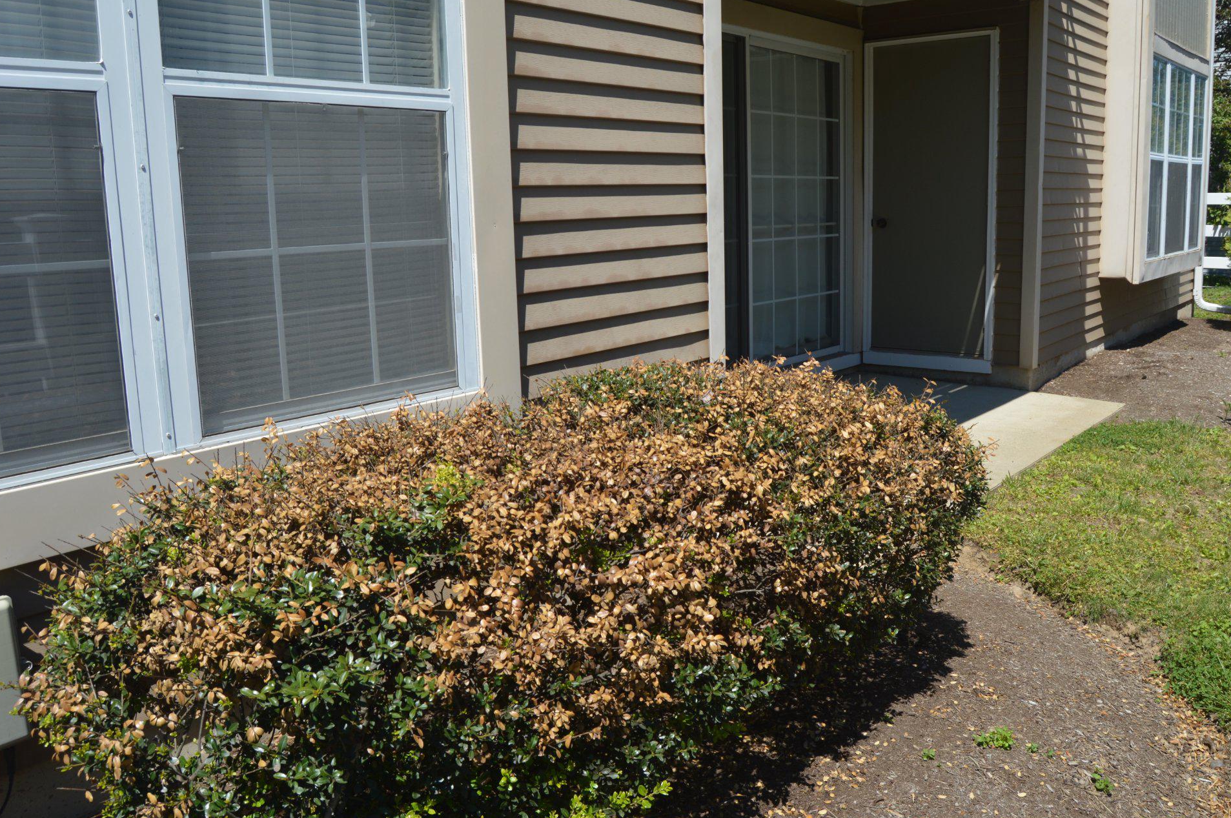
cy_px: 384
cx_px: 651
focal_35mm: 29
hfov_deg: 63.7
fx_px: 991
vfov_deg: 44.8
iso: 100
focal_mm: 18
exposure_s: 1/250
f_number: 8
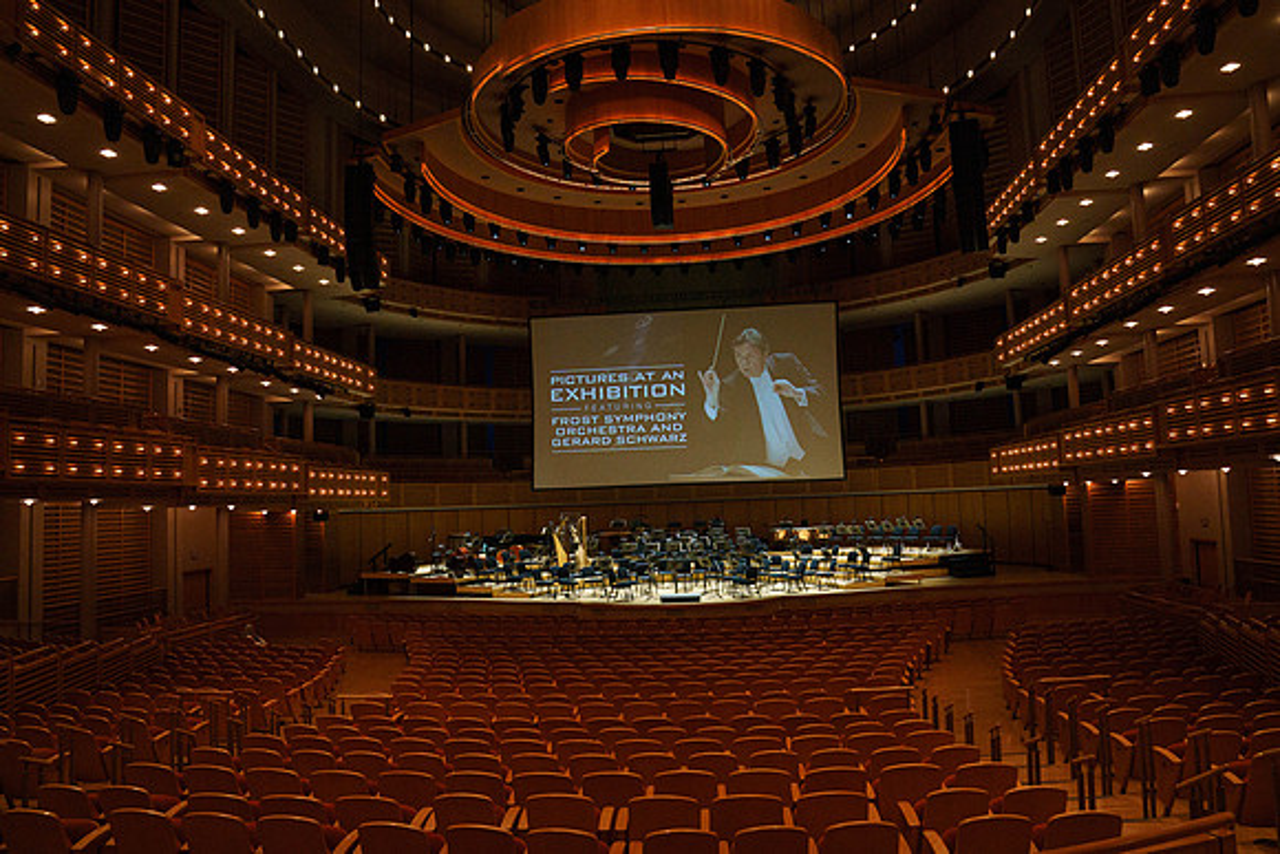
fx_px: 873
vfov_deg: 52.1
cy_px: 427
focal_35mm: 25
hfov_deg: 72.5
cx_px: 640
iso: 3200
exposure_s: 1/200
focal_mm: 24
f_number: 7.1
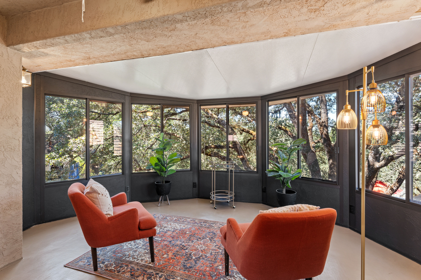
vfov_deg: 69.8
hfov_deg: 92.6
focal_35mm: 17
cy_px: 140
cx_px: 210
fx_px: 201
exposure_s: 1/6
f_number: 8
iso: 320
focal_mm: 17.2
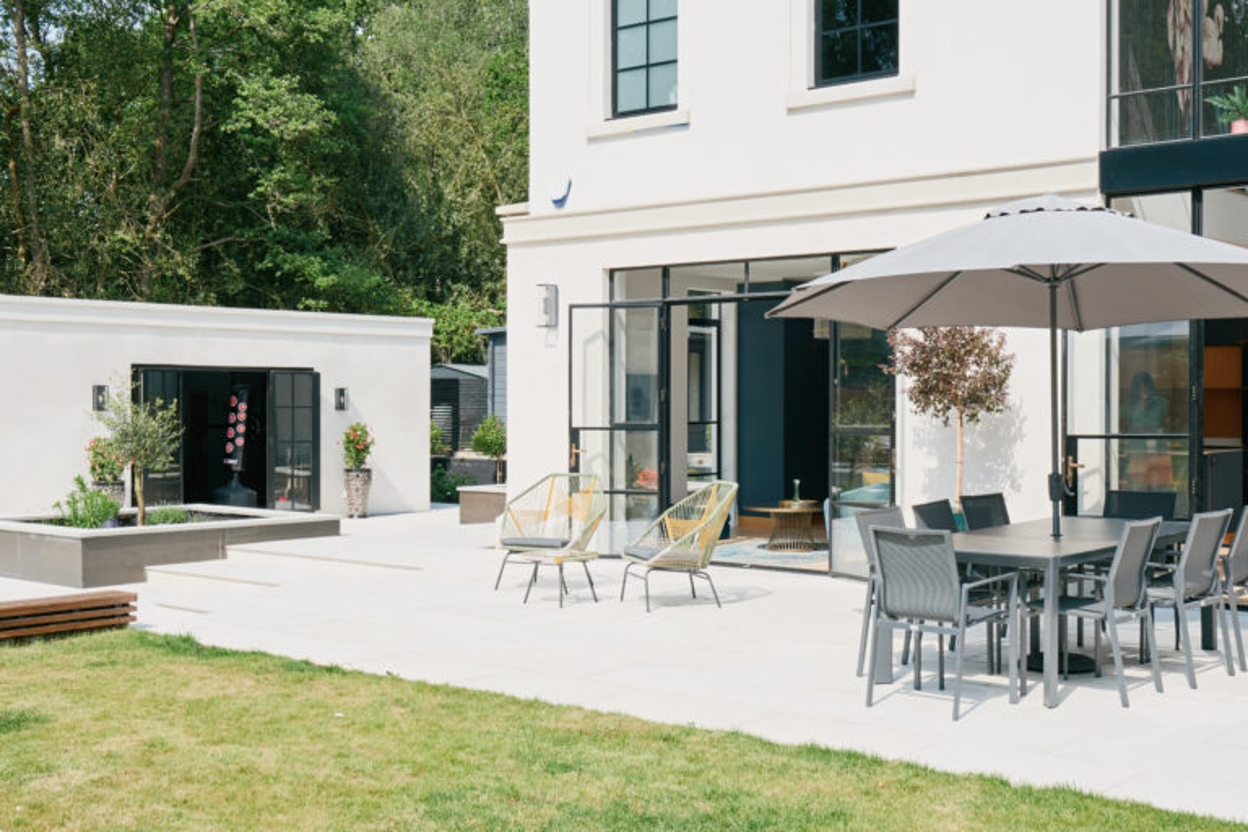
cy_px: 416
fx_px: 1456
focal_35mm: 42
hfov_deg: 46.4
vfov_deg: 31.9
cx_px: 624
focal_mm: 28.3
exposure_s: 1/60
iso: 160
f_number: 11
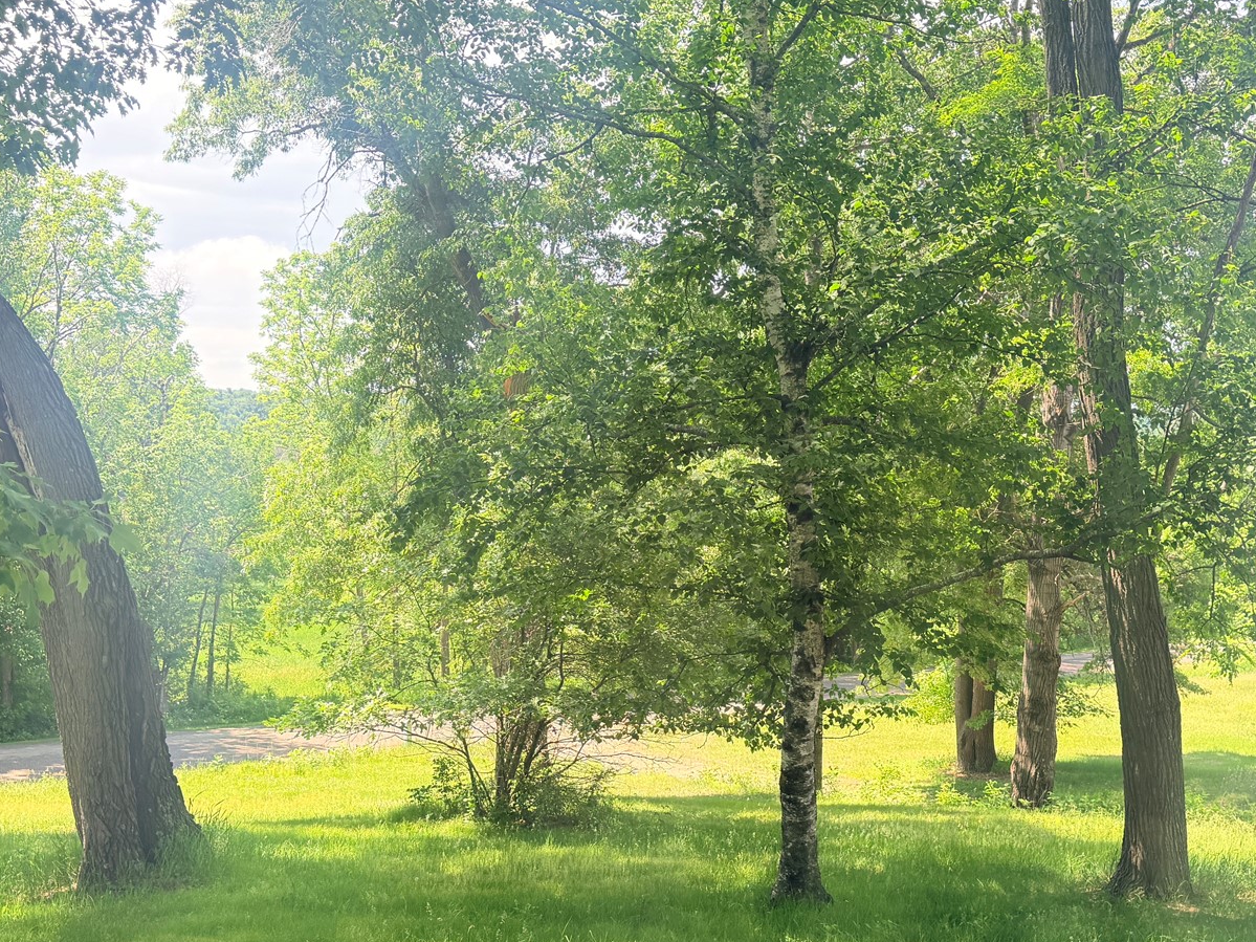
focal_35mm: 41
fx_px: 1487
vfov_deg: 35.1
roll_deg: -0.8
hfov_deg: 45.7
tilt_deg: -3.2
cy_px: 543
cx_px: 670
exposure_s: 1/488
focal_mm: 6.76
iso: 100
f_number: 1.78
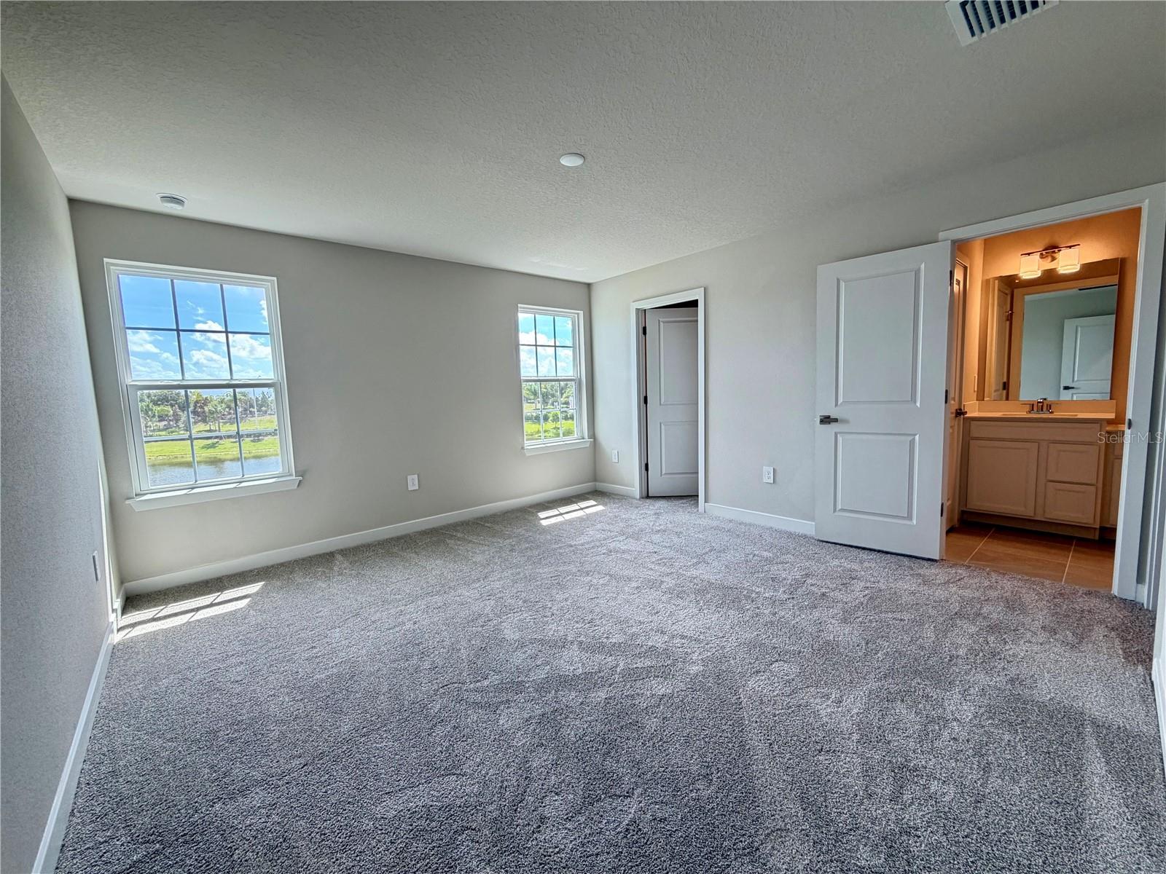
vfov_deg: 85.7
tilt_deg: -6.0
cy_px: 437
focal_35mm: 14
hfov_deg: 102.1
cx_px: 583
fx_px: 472
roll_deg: +2.9
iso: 125
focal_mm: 2.22
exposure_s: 1/120
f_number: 2.2
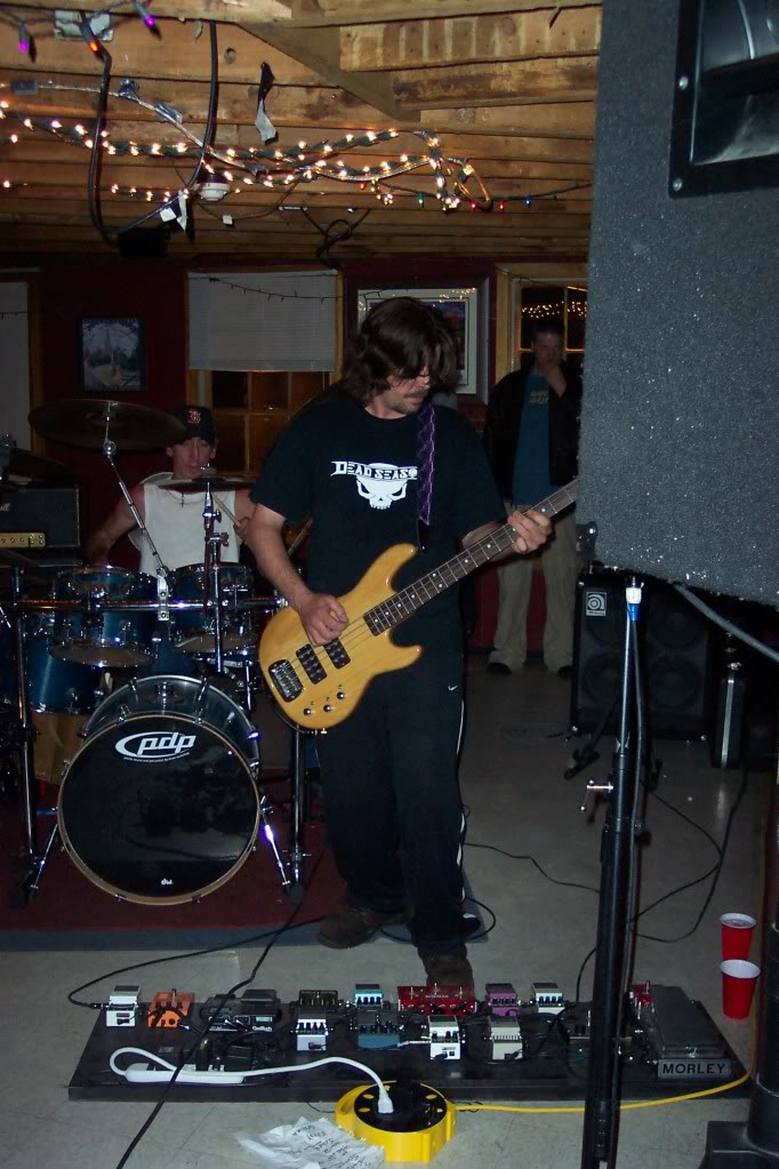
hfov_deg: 35.1
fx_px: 1233
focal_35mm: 38
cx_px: 390
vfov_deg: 50.7
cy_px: 584
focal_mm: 8
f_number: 2.8
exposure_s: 1/30
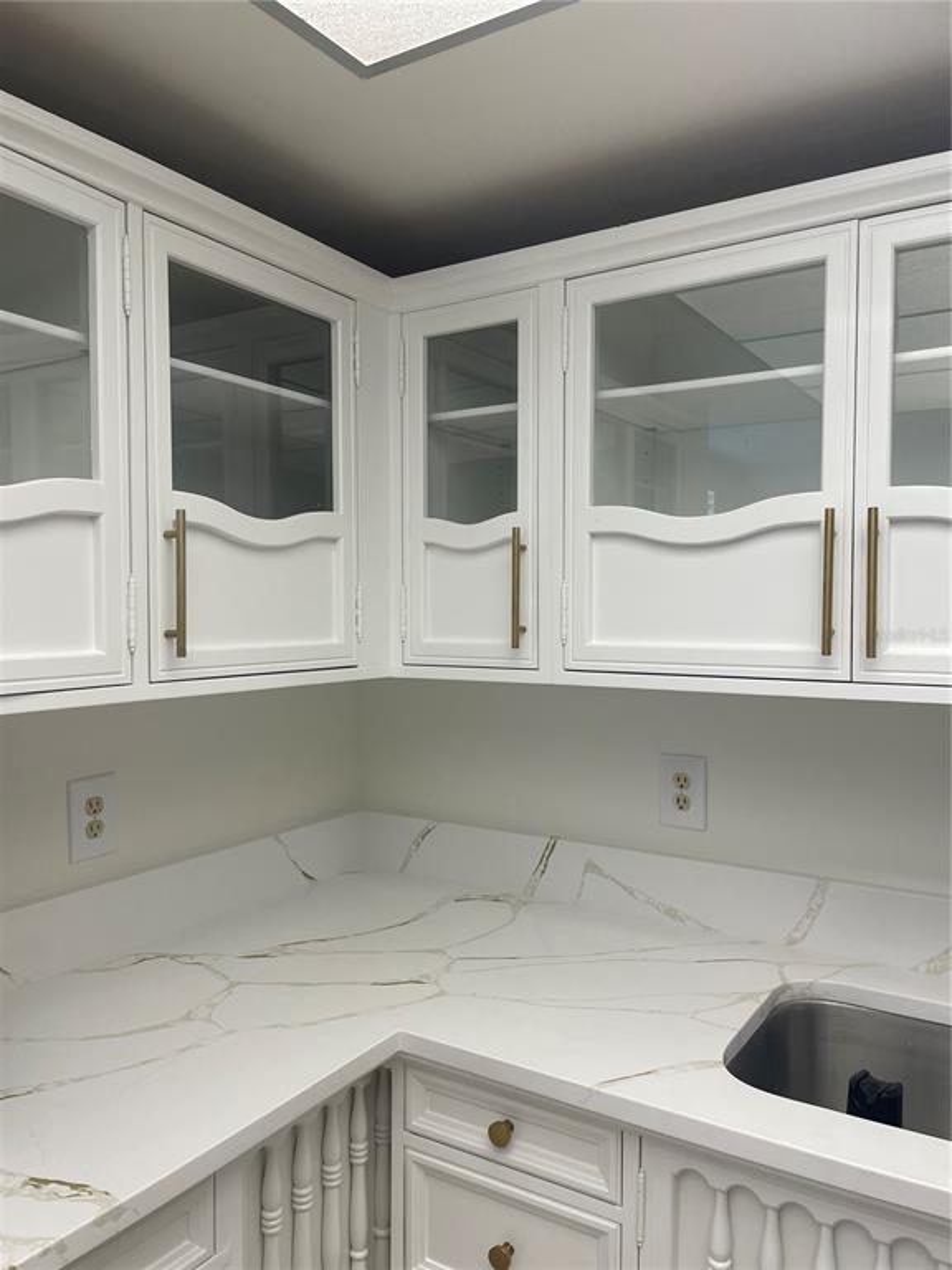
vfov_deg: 67.3
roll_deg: +0.0
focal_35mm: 26
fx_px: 953
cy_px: 635
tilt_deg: -1.4
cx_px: 476
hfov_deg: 53.1
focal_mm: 4.2
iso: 64
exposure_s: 1/120
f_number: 1.6
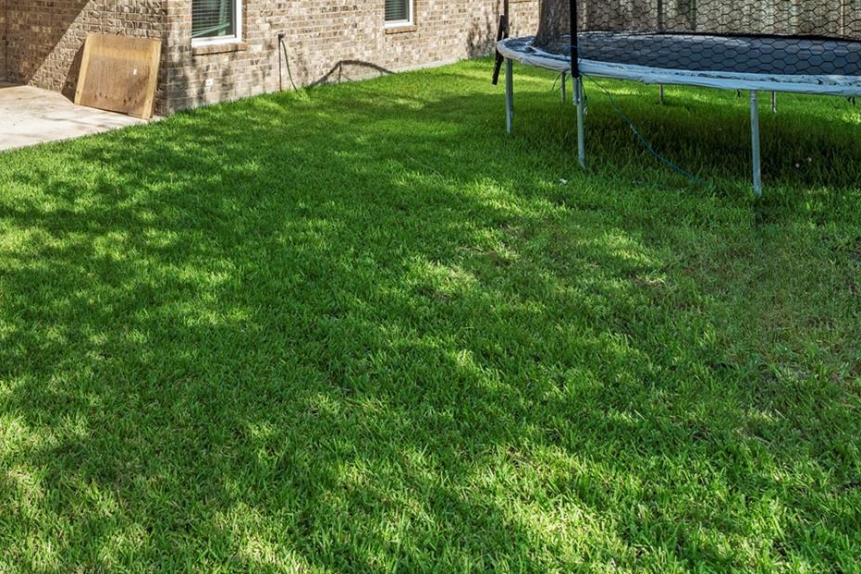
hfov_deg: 52.3
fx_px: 789
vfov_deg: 34.8
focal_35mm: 33
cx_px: 134
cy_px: -47
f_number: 8
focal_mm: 15
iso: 100
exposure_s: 1/200
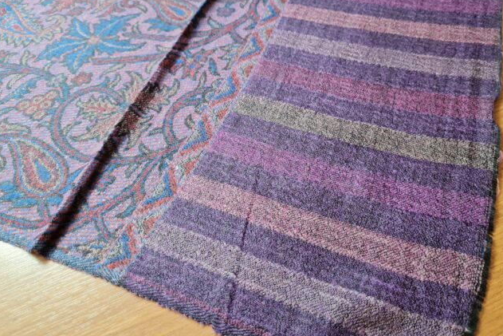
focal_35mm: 30
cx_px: 249
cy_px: 162
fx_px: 419
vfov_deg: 43.6
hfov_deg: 61.9
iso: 500
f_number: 1.8
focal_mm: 5.4
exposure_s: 1/40
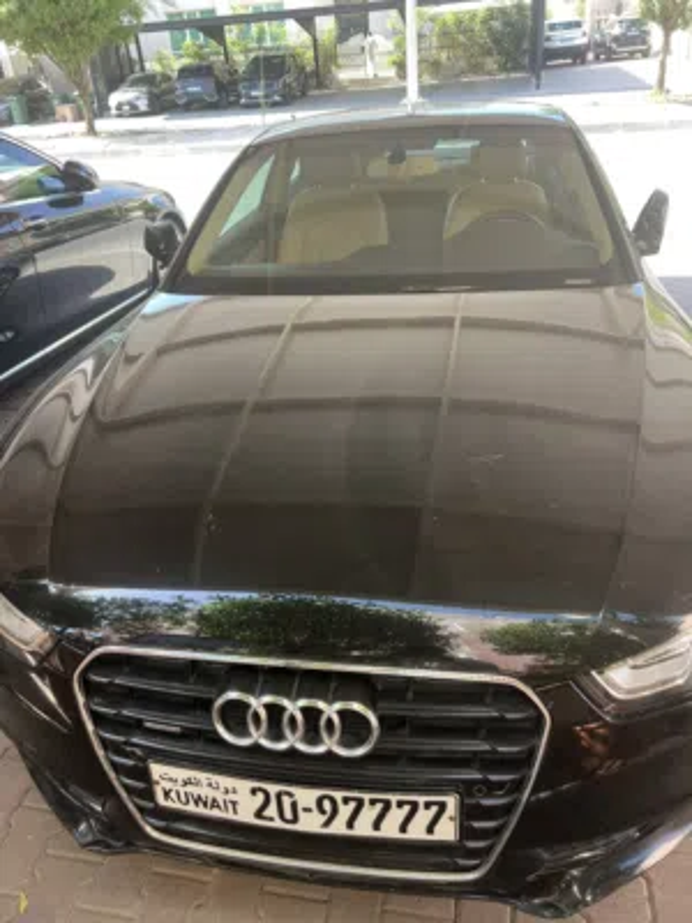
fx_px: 693
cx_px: 346
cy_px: 462
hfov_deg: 53.1
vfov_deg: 67.3
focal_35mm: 26
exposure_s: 1/121
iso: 40
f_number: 1.5
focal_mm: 5.7
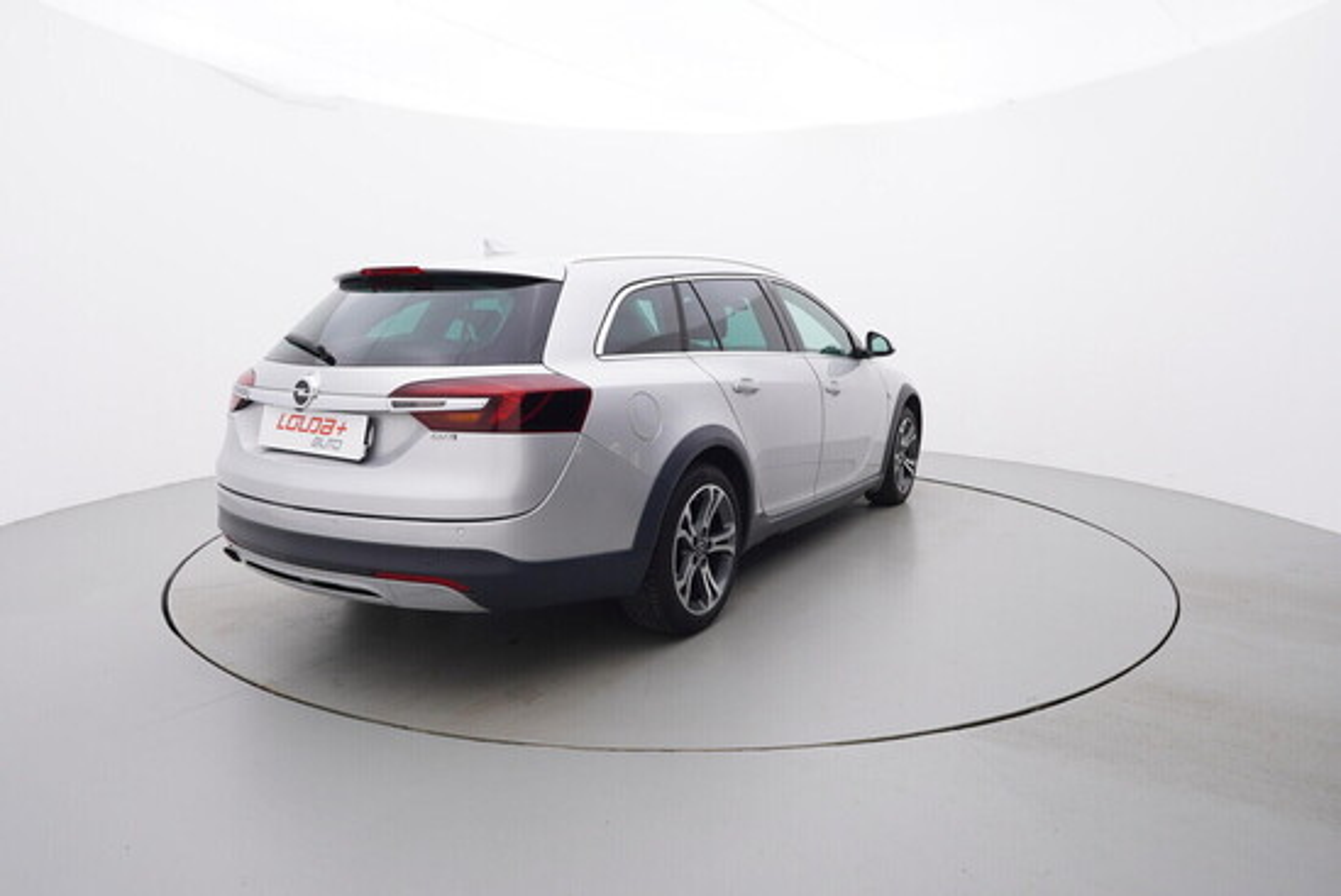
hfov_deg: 77.3
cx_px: 670
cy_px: 448
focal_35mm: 22
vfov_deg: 56.2
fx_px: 839
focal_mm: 15
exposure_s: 1/80
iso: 200
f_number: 5
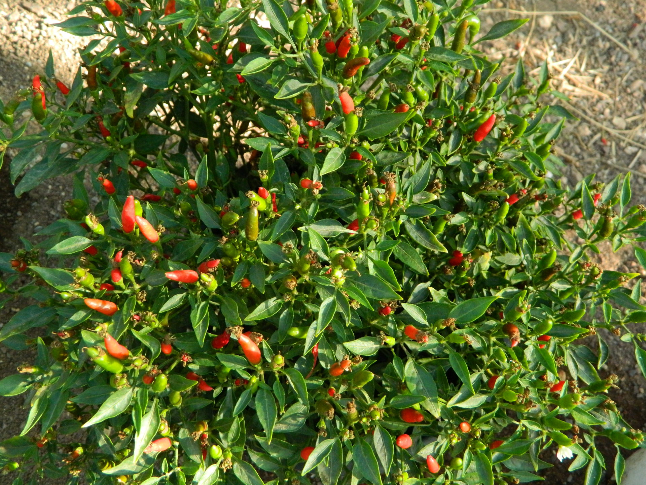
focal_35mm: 35
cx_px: 323
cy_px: 242
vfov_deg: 40.7
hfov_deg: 52.6
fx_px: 653
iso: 360
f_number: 3.3
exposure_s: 1/250
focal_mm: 6.2
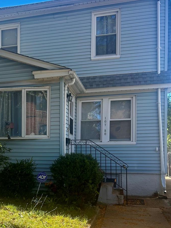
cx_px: 30
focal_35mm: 44
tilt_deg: +0.0
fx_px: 290
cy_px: 161
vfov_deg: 42.1
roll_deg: -0.4
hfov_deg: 31.9
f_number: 1.5
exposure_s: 1/1344
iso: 50
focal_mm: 5.7
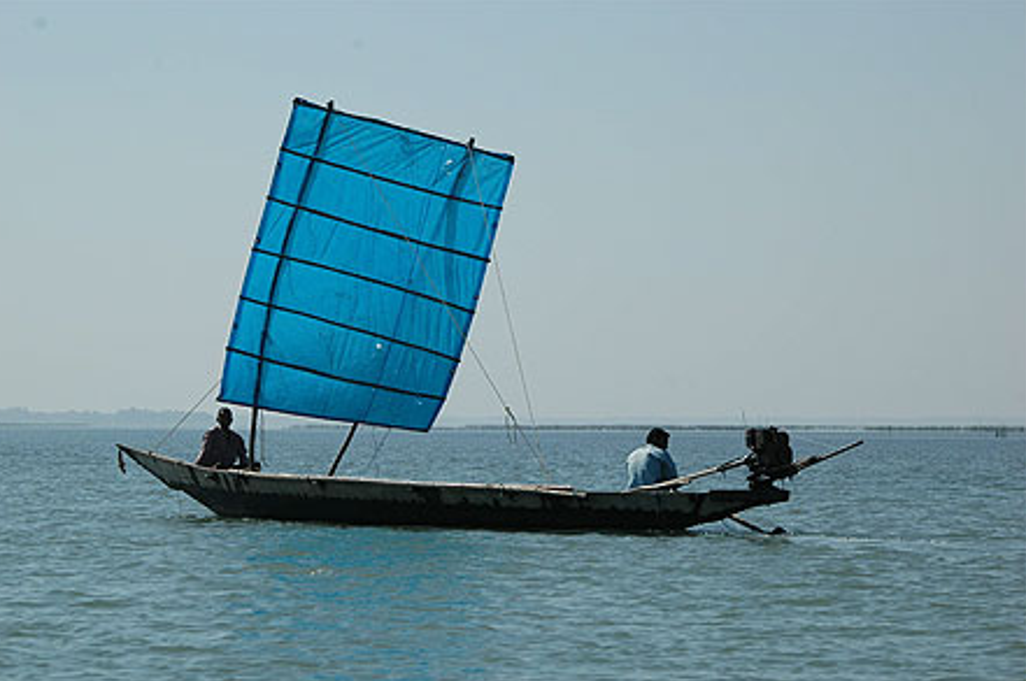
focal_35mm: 146
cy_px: 345
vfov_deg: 9.4
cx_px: 505
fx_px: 4142
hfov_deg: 14.1
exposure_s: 1/1000
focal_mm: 95
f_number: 8
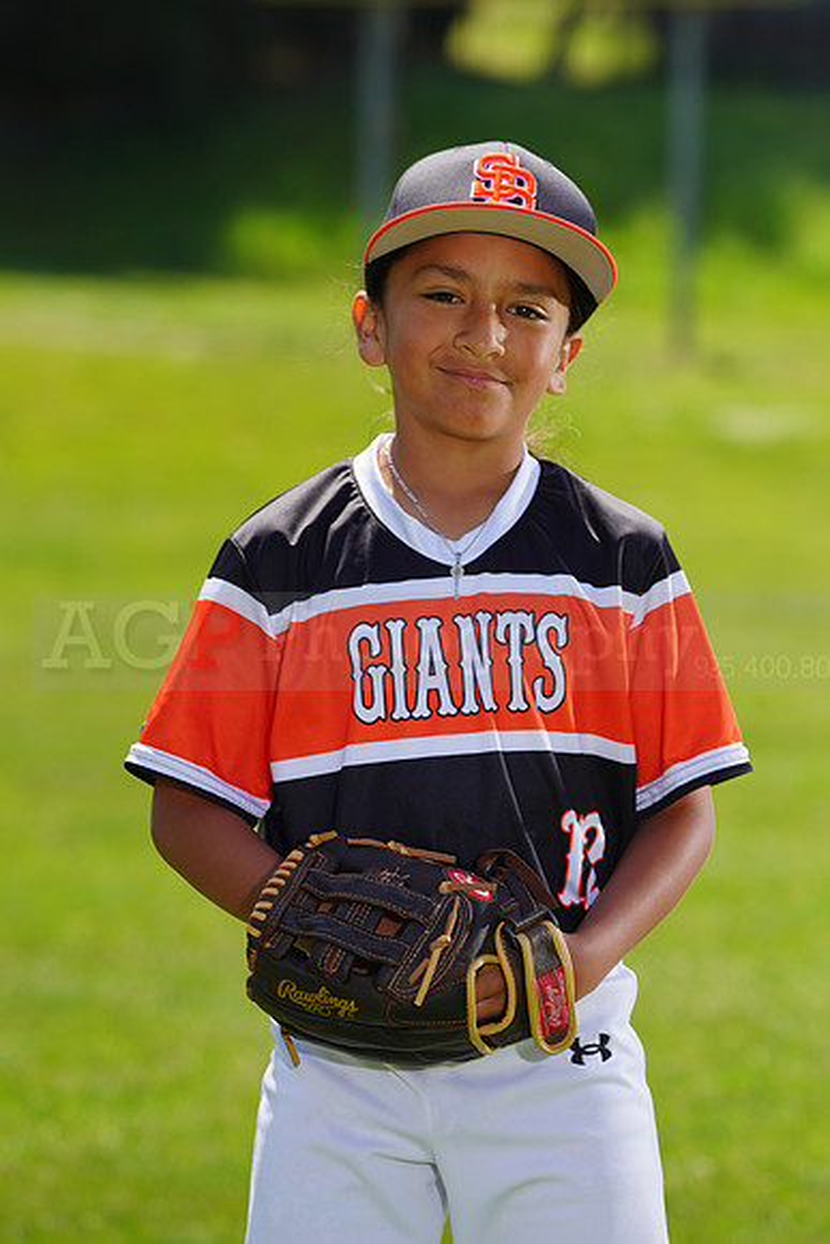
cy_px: 622
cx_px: 415
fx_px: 8433
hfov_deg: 5.6
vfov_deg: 8.4
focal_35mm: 244
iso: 100
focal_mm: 244
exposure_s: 1/250
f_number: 8
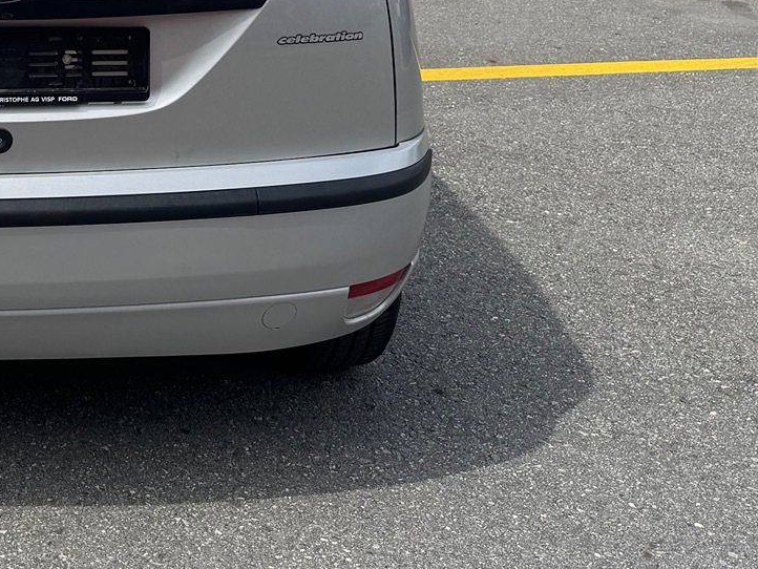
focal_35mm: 67
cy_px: -59
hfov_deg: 27.3
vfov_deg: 20.9
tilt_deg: -9.8
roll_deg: +1.6
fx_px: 1468
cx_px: -5
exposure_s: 1/3802
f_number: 1.78
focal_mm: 6.76
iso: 80
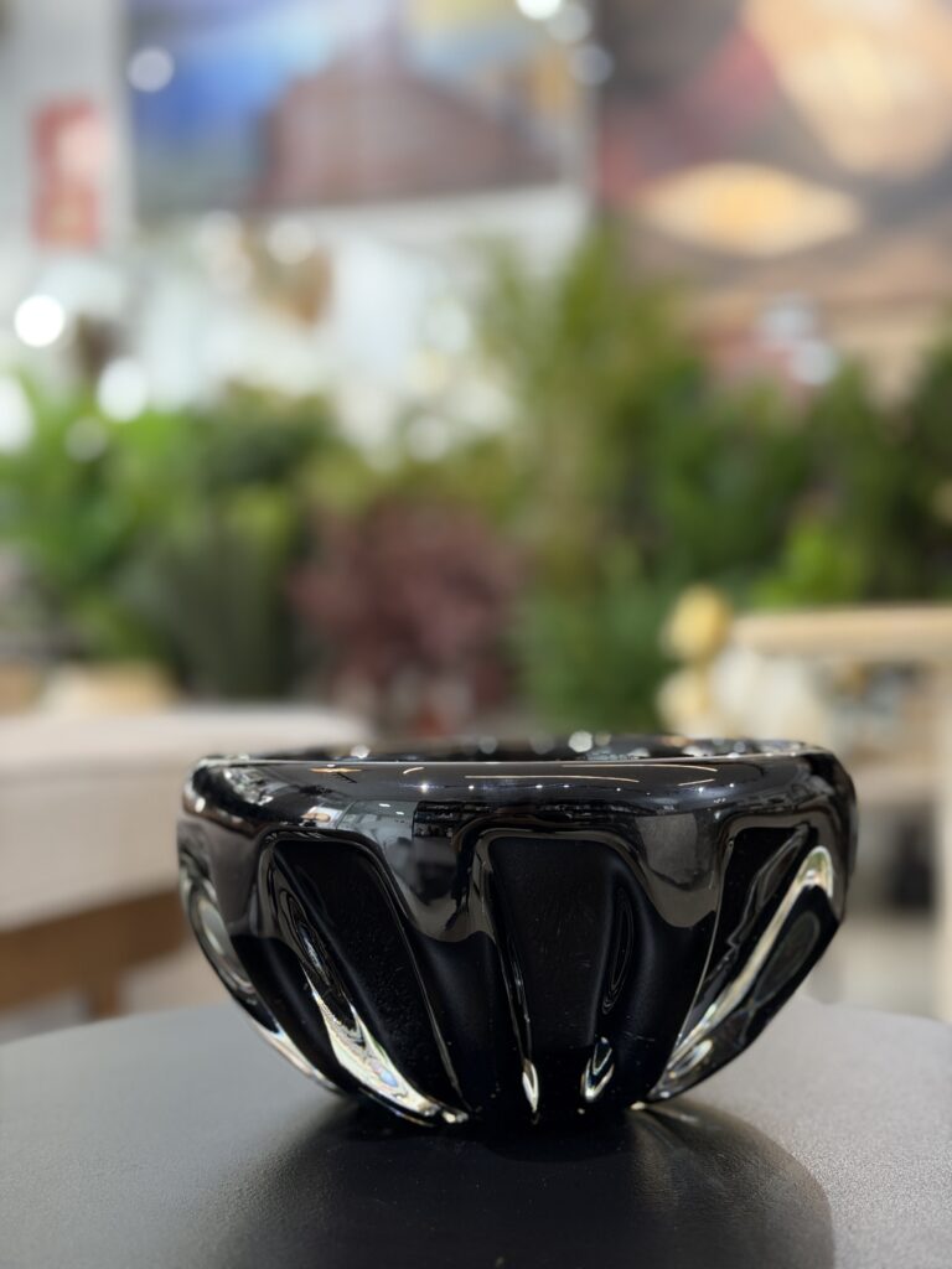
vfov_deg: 39.7
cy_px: 634
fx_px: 1760
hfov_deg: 30.3
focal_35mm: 48
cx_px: 476
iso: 200
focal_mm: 6.76
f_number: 1.78
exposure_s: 1/60
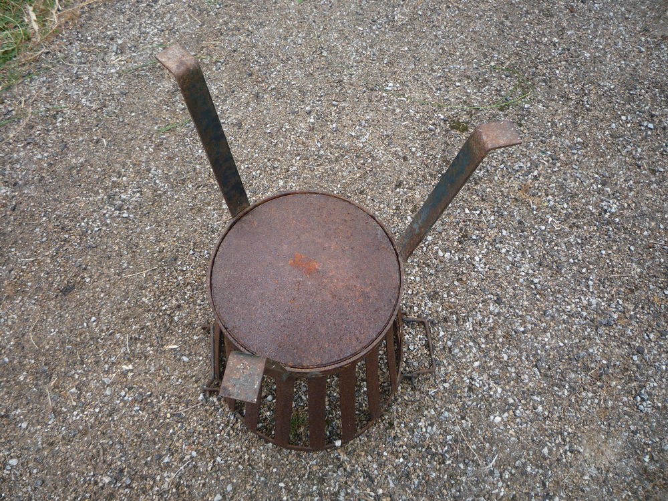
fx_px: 579
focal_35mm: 30
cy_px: 250
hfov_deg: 60.0
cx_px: 334
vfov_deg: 46.8
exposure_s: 1/160
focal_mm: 5.2
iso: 100
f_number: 4
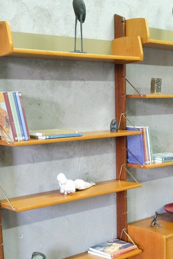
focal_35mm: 62
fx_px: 447
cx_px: 114
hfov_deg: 21.8
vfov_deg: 31.8
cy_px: 196
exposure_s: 1/28
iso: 2500
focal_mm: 20.2
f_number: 4
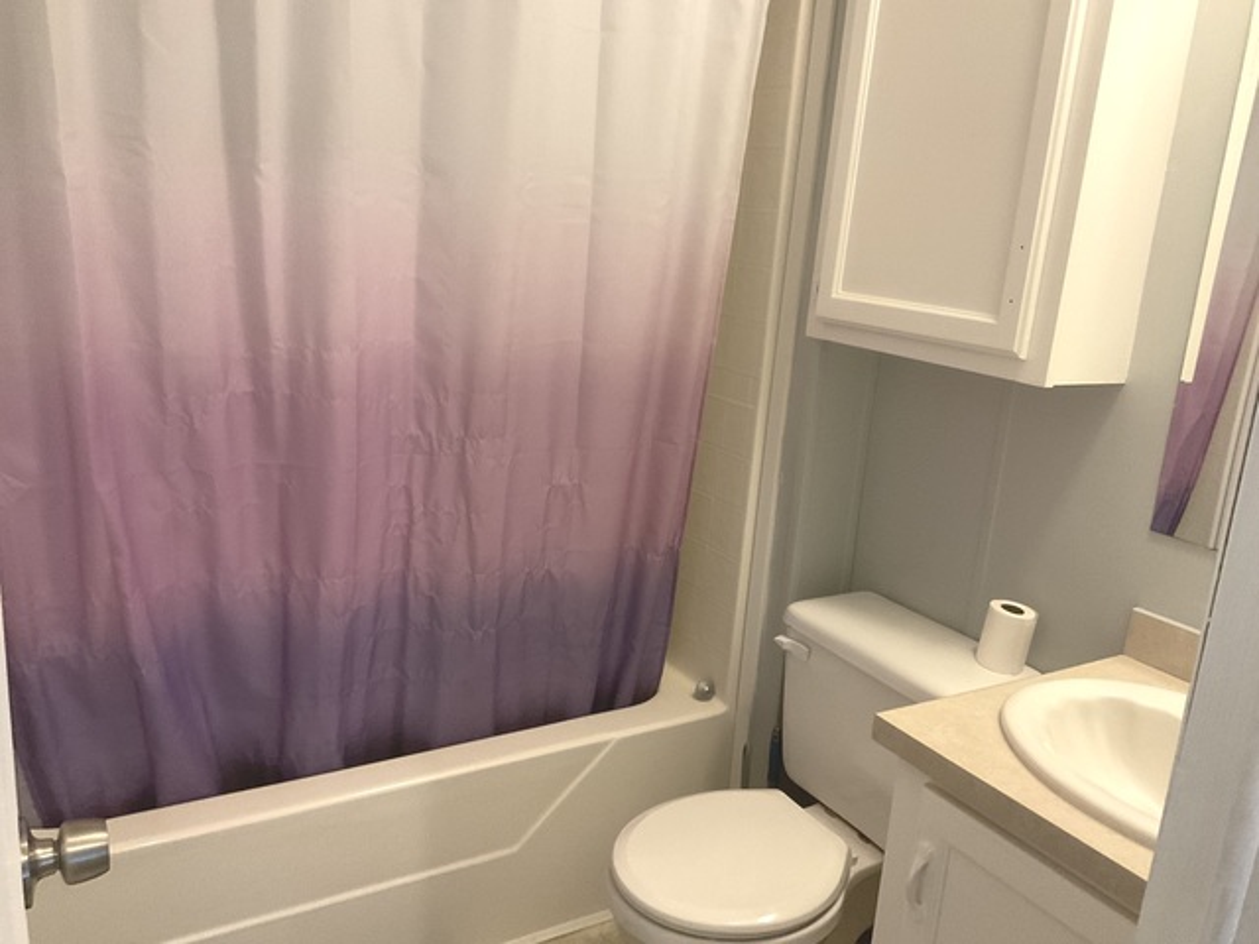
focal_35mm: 29
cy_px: 472
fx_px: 1055
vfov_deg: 48.2
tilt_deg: -15.7
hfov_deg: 61.7
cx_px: 630
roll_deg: -4.2
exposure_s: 1/40
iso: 320
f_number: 1.8
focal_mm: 3
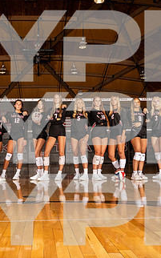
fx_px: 309
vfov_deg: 45.3
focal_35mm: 44
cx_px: 52
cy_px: 128
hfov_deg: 29.0
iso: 250
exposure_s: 1/250
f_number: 11
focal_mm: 24
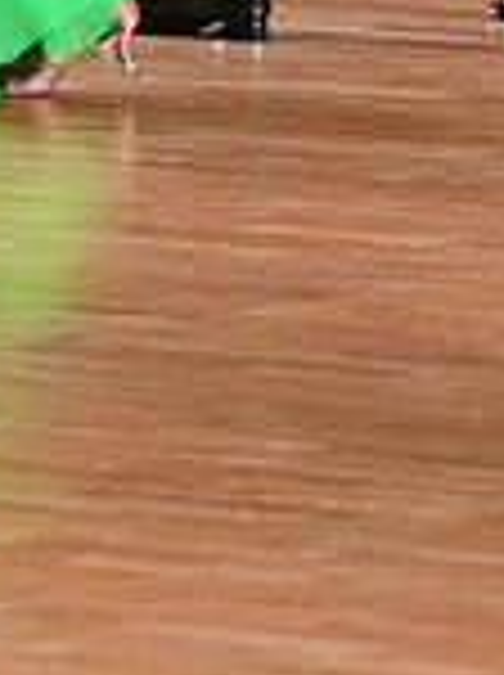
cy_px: -576
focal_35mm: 599
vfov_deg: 3.3
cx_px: -52
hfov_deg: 2.5
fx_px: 11662
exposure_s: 1/200
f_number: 5
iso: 4000
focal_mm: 161
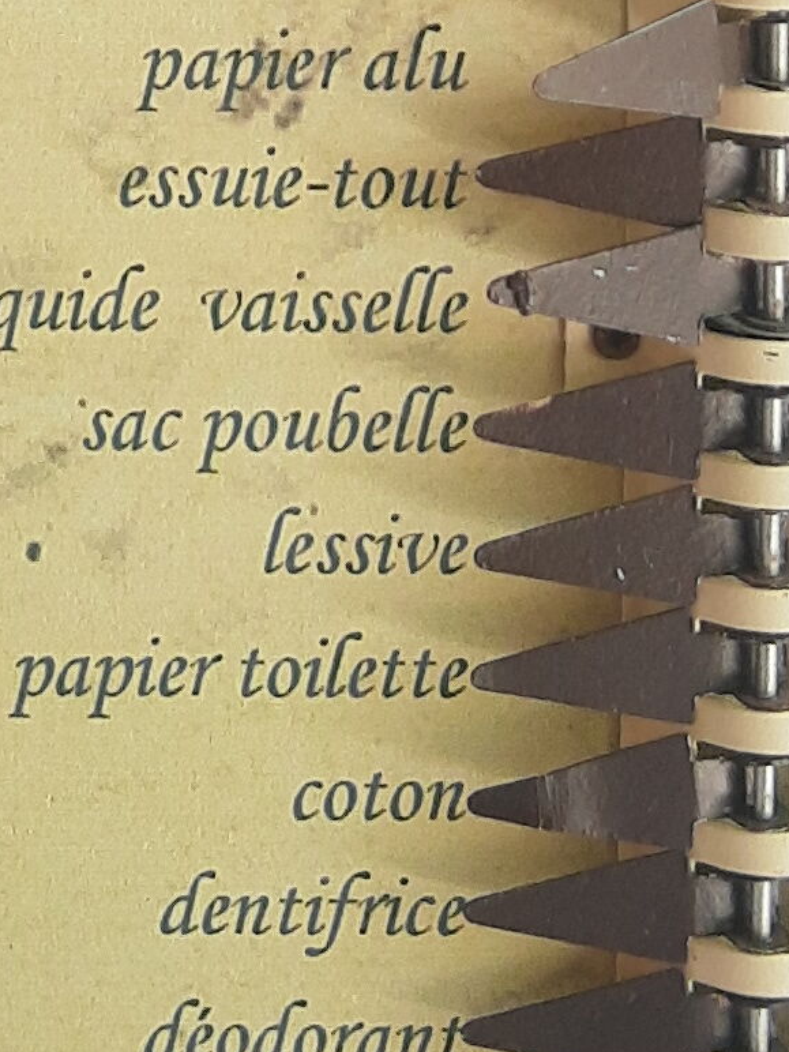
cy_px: -677
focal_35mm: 138
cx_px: -30
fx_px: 4194
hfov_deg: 10.6
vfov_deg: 13.2
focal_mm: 3.95
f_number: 1.8
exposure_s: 1/128
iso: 40
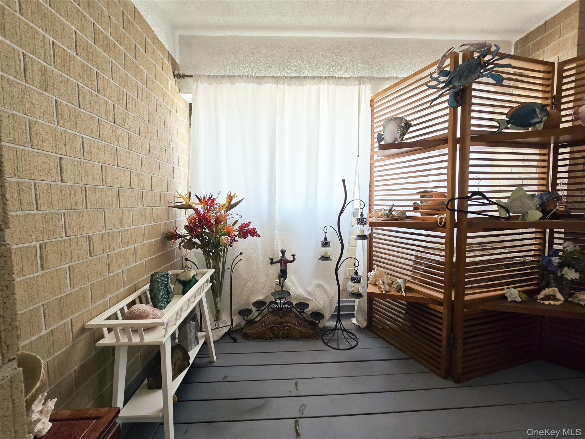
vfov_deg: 89.9
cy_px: 220
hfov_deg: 106.2
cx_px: 292
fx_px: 220
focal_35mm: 13
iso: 80
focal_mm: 2.2
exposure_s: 1/60
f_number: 2.2
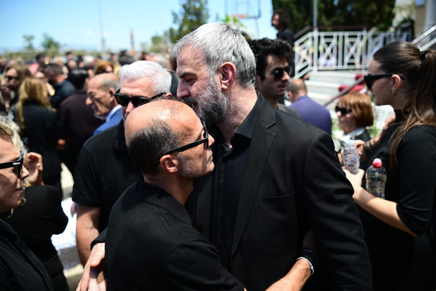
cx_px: 218
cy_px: 146
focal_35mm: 35
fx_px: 424
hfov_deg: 54.4
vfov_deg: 37.9
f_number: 2.8
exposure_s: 1/2500
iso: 320
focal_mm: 35
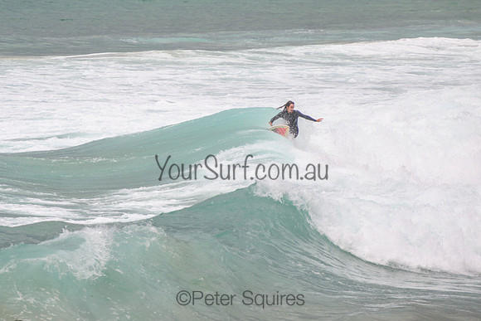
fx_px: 7354
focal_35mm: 550
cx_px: 150
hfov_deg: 3.7
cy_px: 100
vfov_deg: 2.5
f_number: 5.6
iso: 125
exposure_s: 1/2000
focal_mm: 400
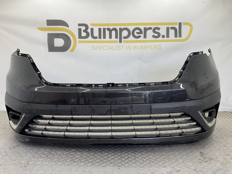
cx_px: 116
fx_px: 194
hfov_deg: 61.7
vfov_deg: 48.2
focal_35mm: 29
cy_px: 87
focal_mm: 3
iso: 16
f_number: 1.8
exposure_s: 1/100
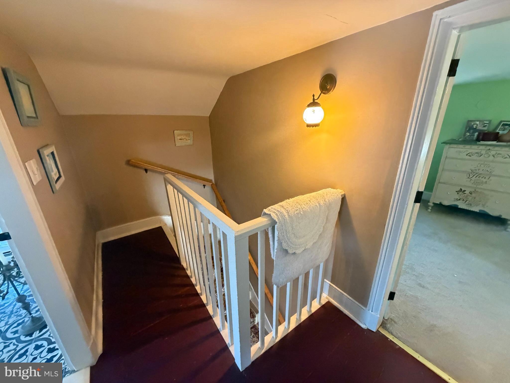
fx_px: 206
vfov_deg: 85.7
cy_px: 192
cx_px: 255
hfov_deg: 102.1
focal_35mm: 14
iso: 800
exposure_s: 1/60
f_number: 2.2
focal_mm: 2.22
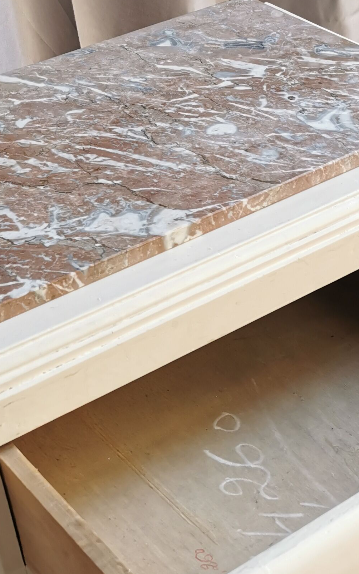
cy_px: 447
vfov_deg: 30.8
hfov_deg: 20.0
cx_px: 210
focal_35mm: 65
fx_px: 1017
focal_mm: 5.58
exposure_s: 1/120
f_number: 1.8
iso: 80
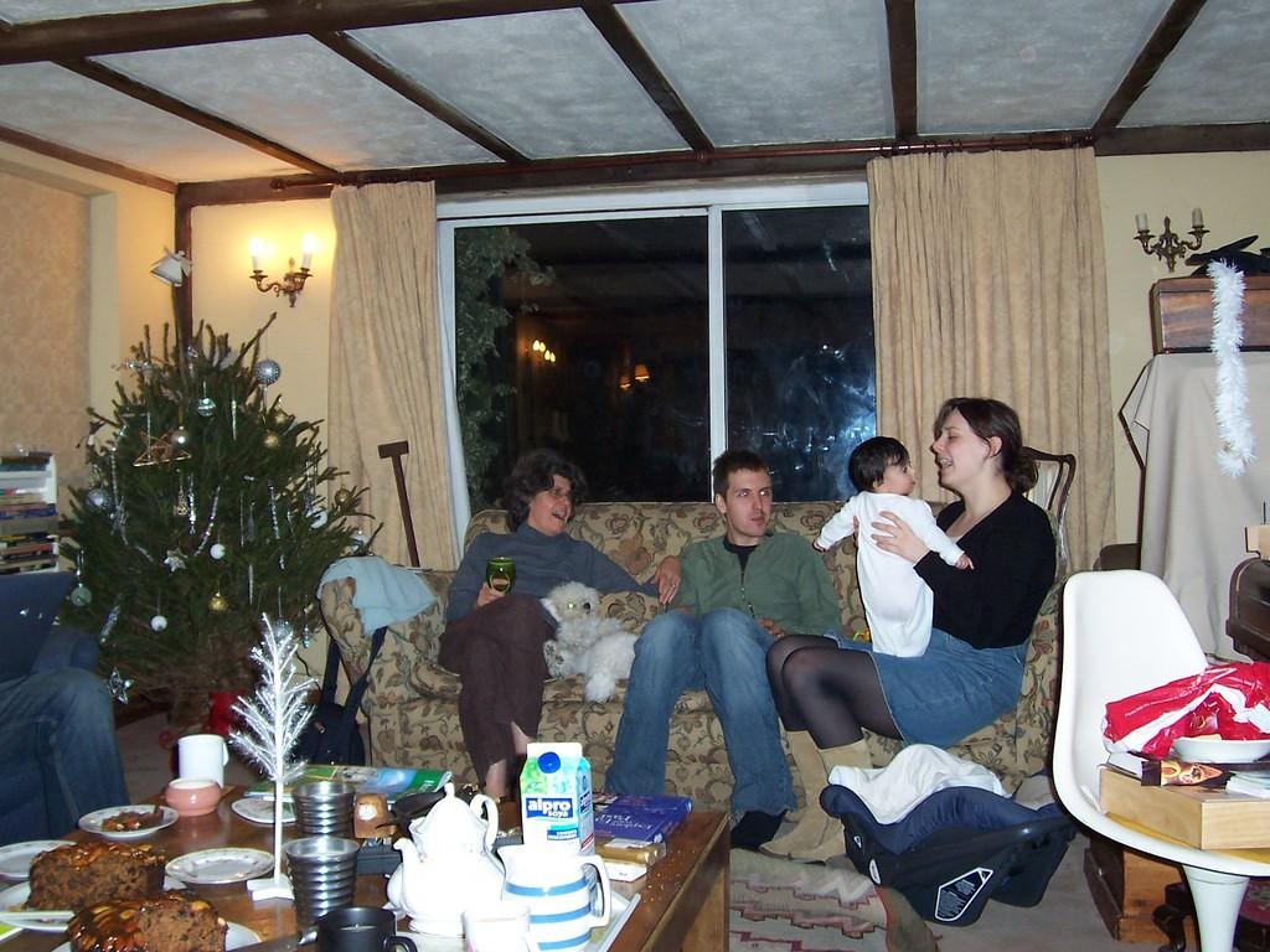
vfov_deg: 38.7
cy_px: 476
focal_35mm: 37
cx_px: 635
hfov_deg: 50.1
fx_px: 1357
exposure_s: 1/60
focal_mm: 5.6
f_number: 2.8
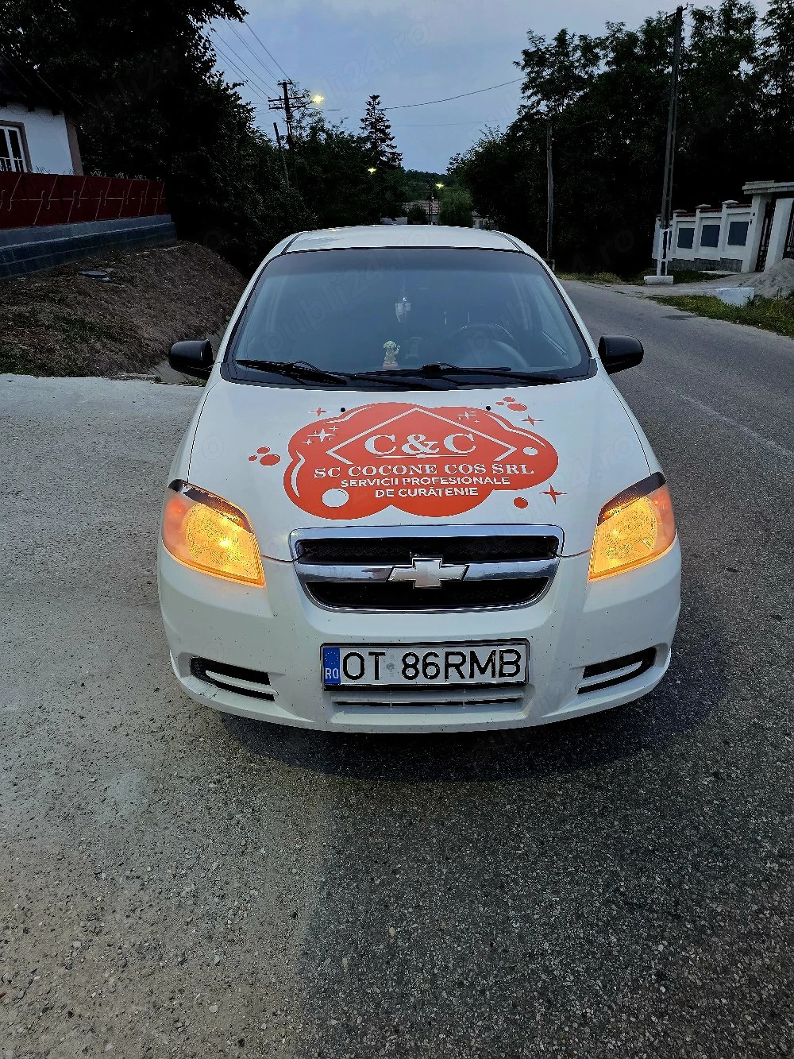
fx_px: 703
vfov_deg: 73.9
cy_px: 530
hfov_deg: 58.9
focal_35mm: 23
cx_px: 397
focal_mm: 6.25
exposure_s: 1/101
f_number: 1.7
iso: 400
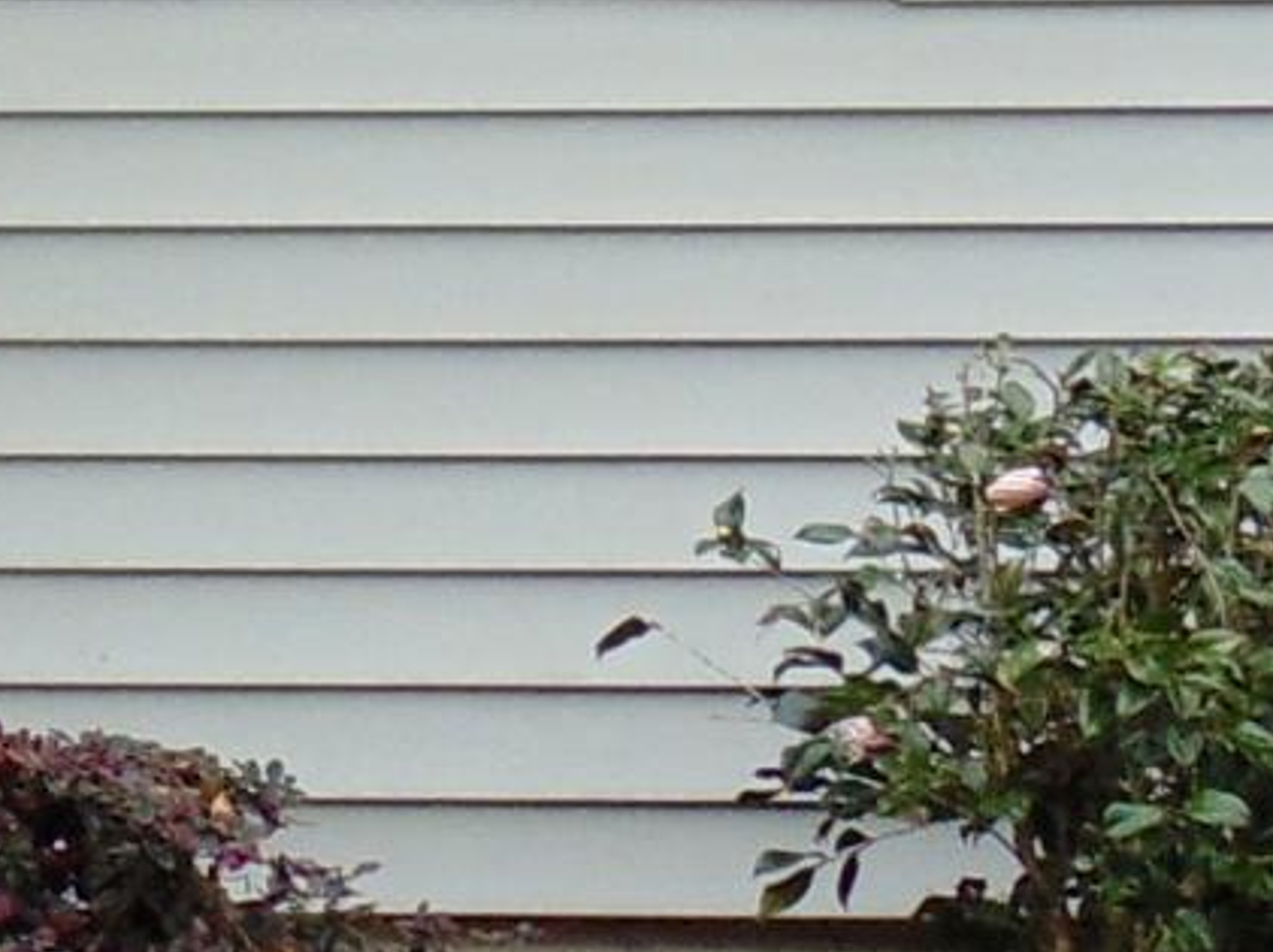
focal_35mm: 378
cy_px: -378
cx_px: -3102
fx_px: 13889
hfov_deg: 4.9
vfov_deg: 3.9
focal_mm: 9.5
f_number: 3.9
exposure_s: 1/200
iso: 80
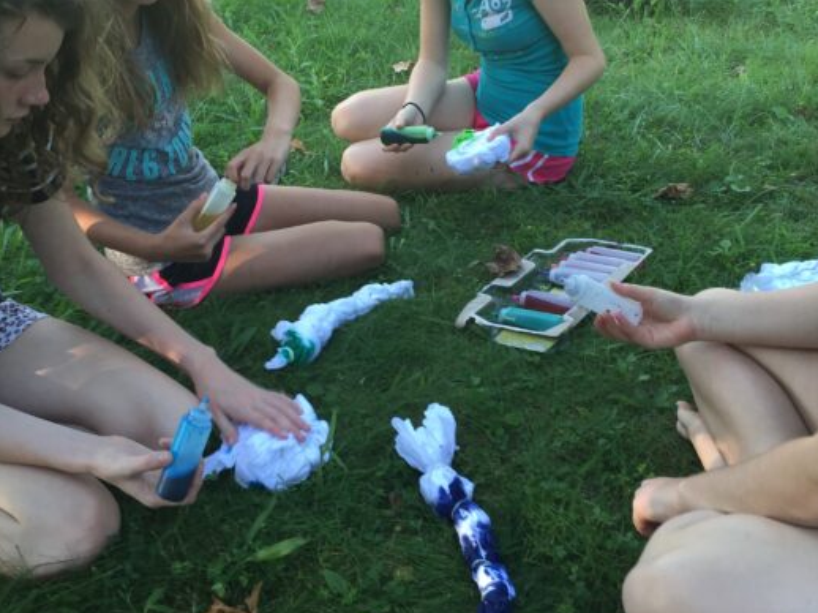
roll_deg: +5.2
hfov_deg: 43.9
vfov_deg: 33.4
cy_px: 226
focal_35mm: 43
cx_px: 426
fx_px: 1016
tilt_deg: -30.3
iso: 32
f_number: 2.2
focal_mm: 4.15
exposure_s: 1/40
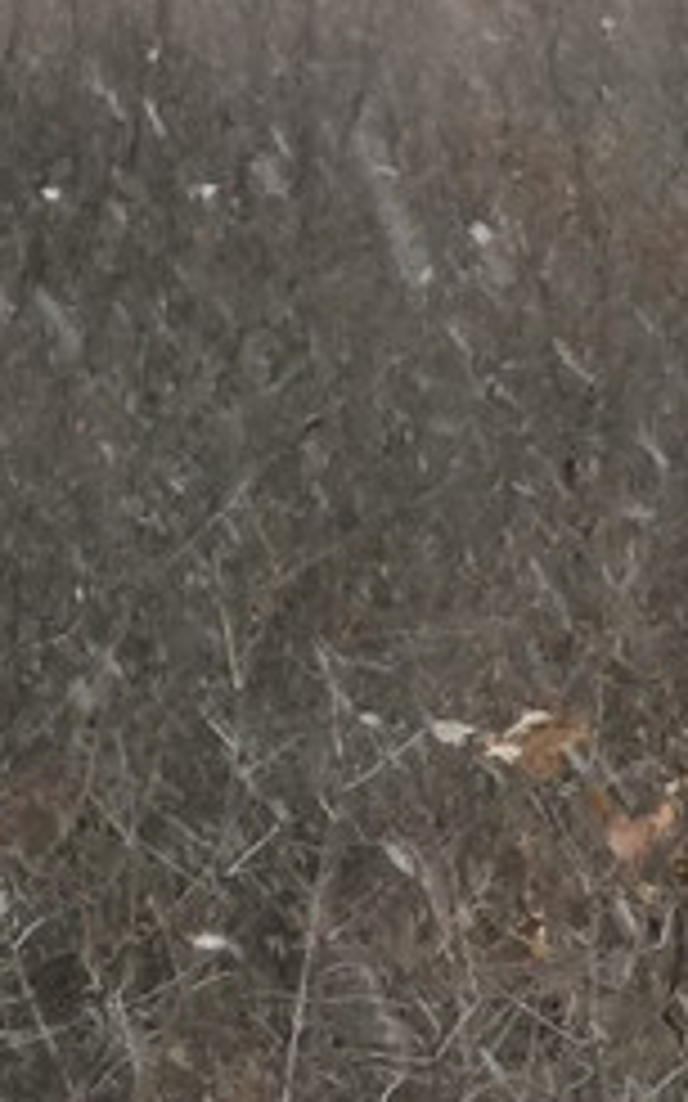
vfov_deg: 4.6
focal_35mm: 452
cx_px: 2093
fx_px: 13568
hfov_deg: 2.9
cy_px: -454
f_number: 2.4
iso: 125
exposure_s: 1/50
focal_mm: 7.48
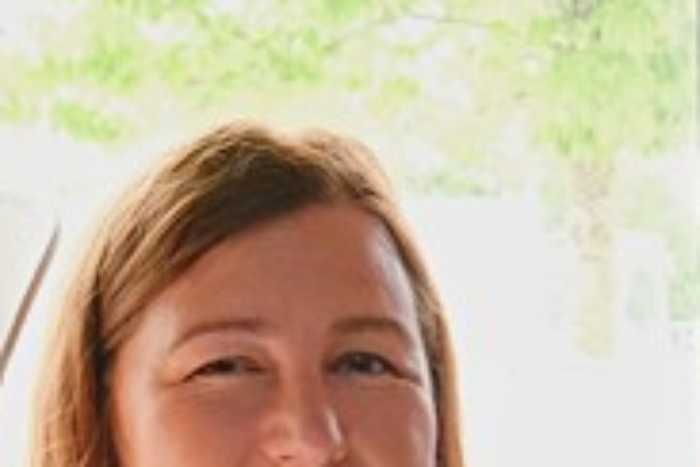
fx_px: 4239
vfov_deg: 6.2
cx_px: 1056
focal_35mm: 218
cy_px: 655
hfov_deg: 9.2
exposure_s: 1/125
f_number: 5
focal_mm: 28.9
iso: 800
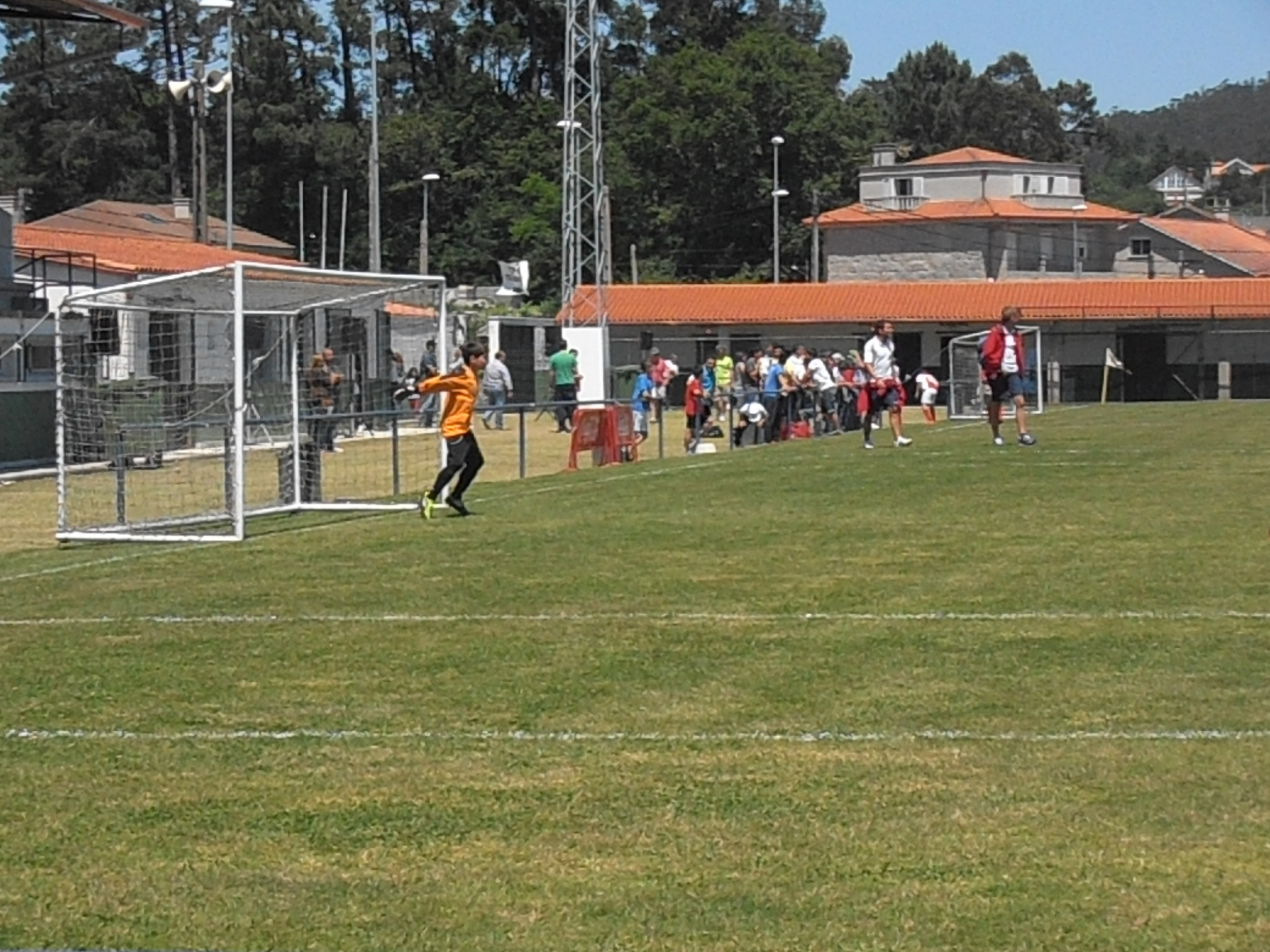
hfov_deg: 17.7
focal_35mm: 111
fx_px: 4072
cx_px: 635
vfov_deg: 13.3
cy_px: 476
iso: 400
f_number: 14
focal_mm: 19.64
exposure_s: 1/320
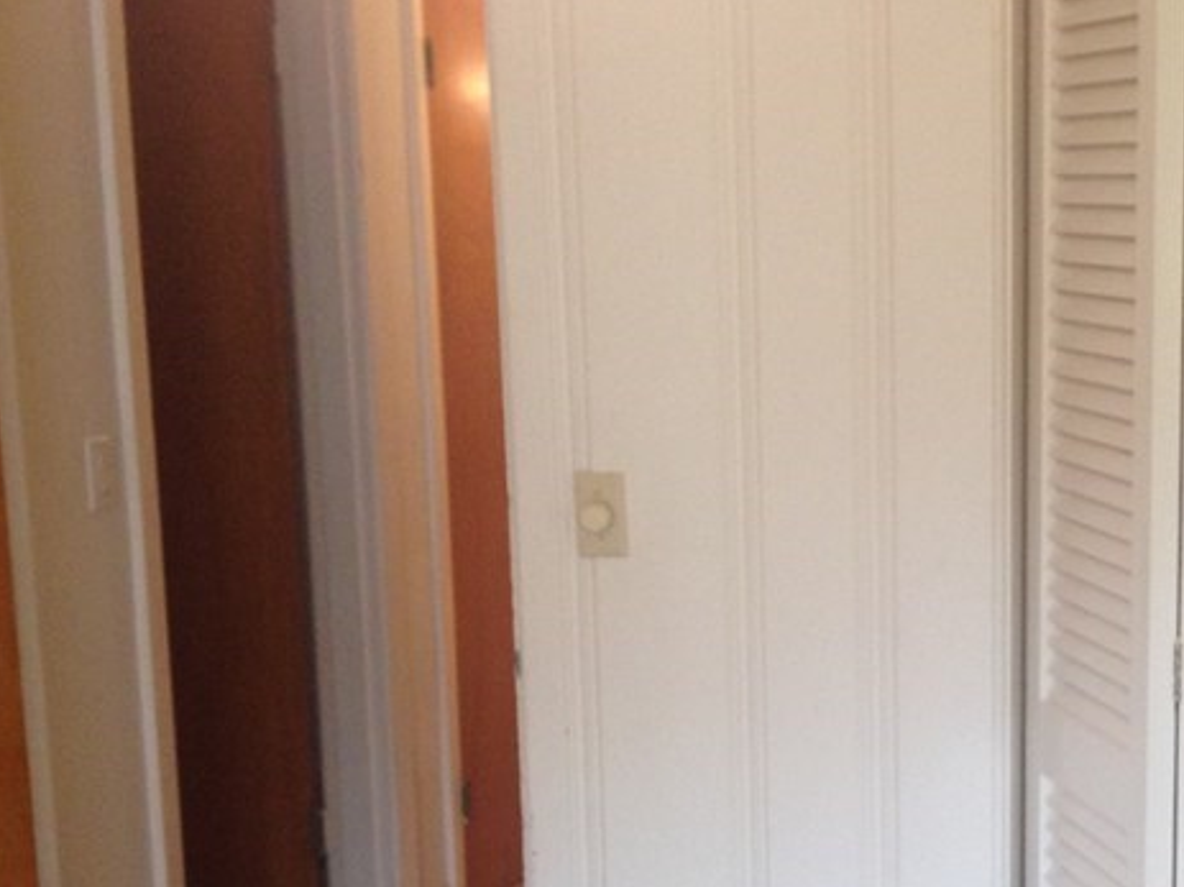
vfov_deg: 20.0
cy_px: 685
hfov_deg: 25.5
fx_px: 2496
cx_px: 1146
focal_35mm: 73
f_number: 2.4
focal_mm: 4.12
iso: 125
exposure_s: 1/20
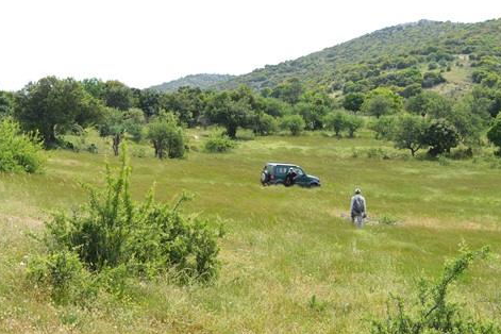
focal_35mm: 58
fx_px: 807
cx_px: 251
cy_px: 165
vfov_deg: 23.4
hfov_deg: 34.5
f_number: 11
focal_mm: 38
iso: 400
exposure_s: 1/500
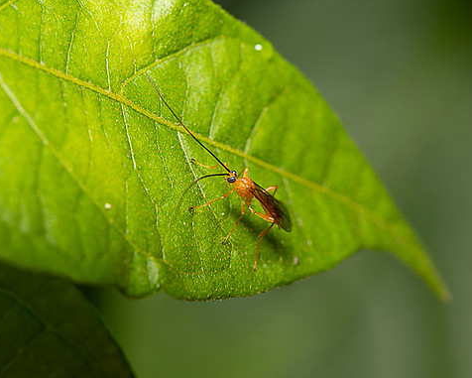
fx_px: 1677
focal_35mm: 120
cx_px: 233
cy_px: 189
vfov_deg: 12.9
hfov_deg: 16.0
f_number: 20
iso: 100
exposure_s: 1/100
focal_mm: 105
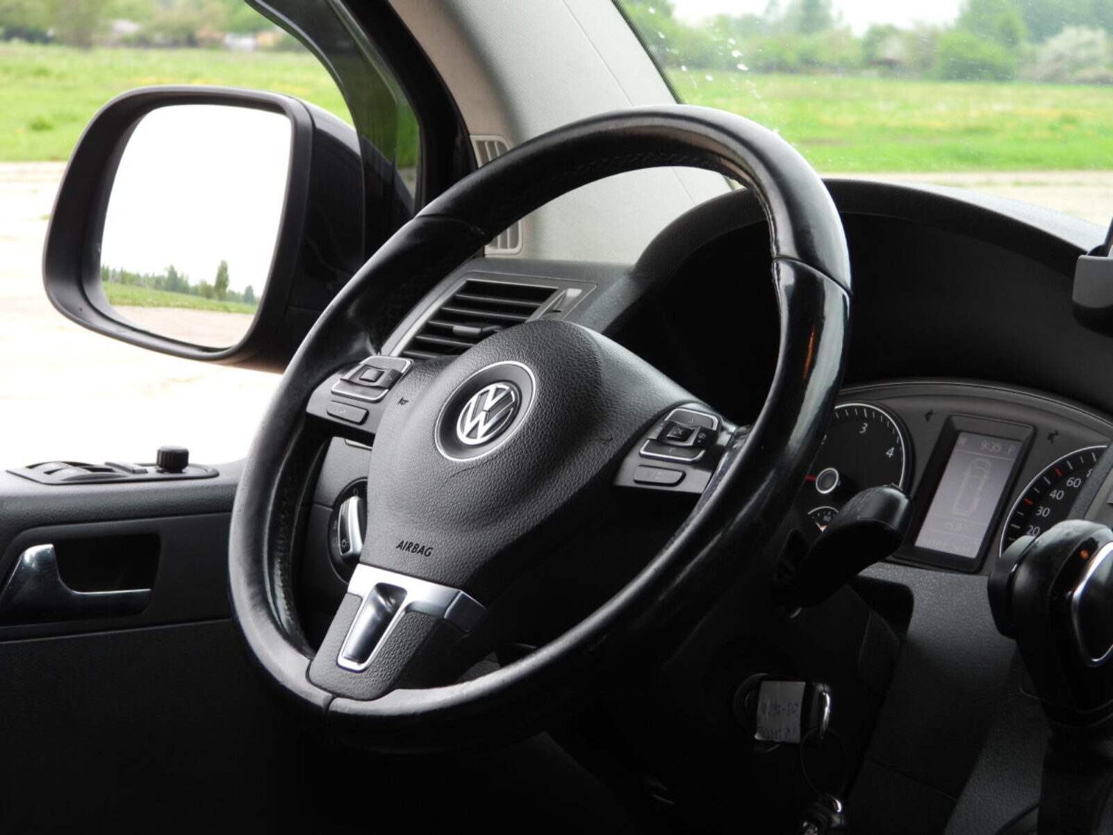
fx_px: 2926
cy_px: 418
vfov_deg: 16.2
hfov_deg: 21.5
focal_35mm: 91
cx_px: 556
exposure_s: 1/100
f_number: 3.5
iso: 100
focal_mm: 16.3
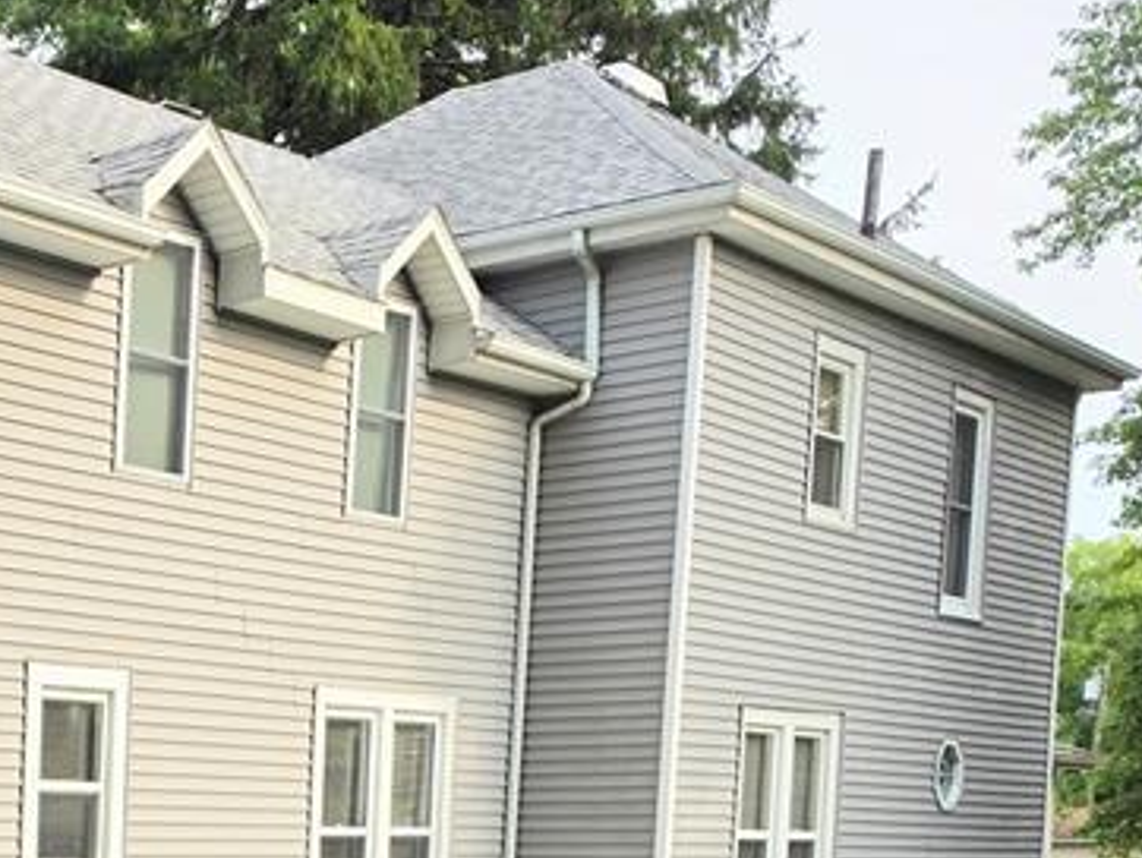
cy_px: 1088
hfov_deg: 26.4
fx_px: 2146
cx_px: -240
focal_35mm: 65
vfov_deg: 20.8
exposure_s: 1/1601
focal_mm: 6.5
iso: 64
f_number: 1.4
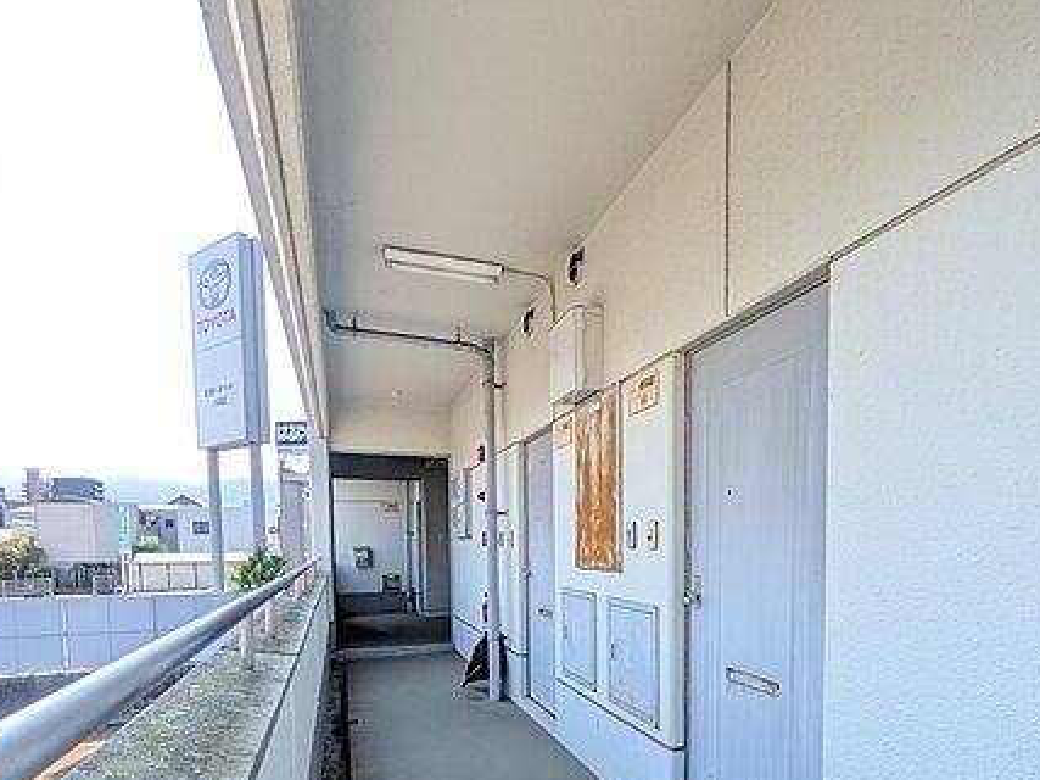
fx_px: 631
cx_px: 587
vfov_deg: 60.1
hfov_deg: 78.6
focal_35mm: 21
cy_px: 583
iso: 50
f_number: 2.2
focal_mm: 1.83
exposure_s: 1/458
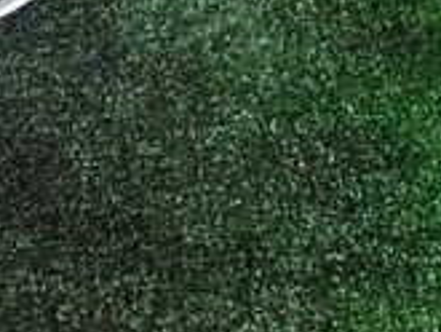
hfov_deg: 15.9
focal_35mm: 109
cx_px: -294
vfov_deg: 12.9
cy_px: -158
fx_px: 1390
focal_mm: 5.4
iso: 200
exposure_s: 1/50
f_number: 2.3
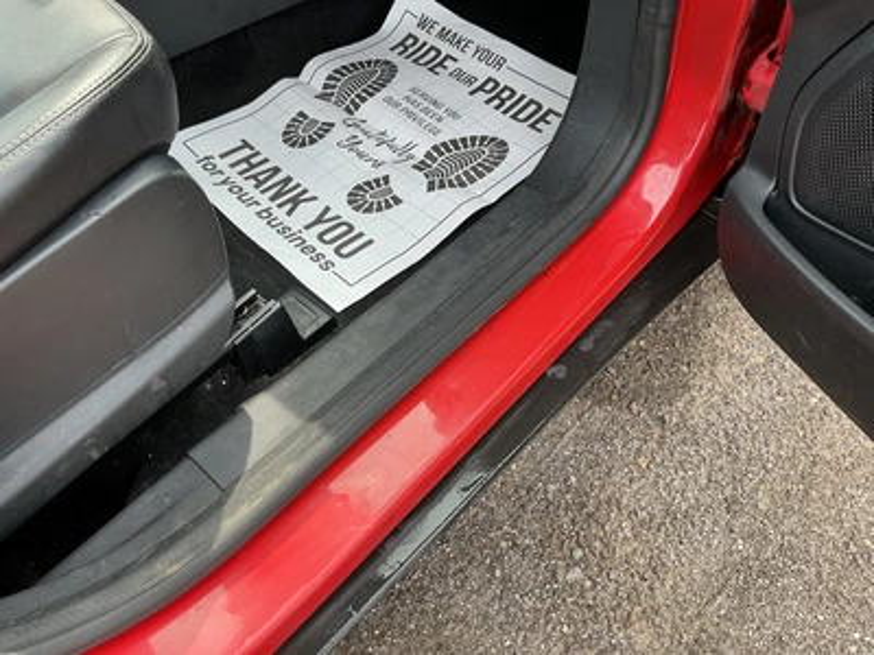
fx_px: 707
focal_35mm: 28
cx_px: 437
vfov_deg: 49.7
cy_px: 328
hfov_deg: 63.4
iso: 20
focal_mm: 3
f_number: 1.8
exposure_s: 1/122
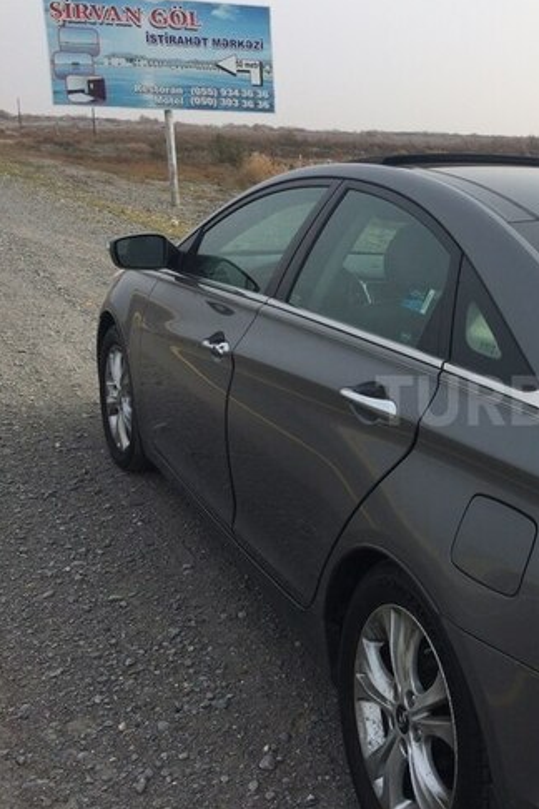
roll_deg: -3.0
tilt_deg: -15.9
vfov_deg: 47.4
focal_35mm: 41
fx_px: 921
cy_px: 400
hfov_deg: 30.2
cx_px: 546
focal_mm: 4.15
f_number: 2.2
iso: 32
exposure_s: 1/1786
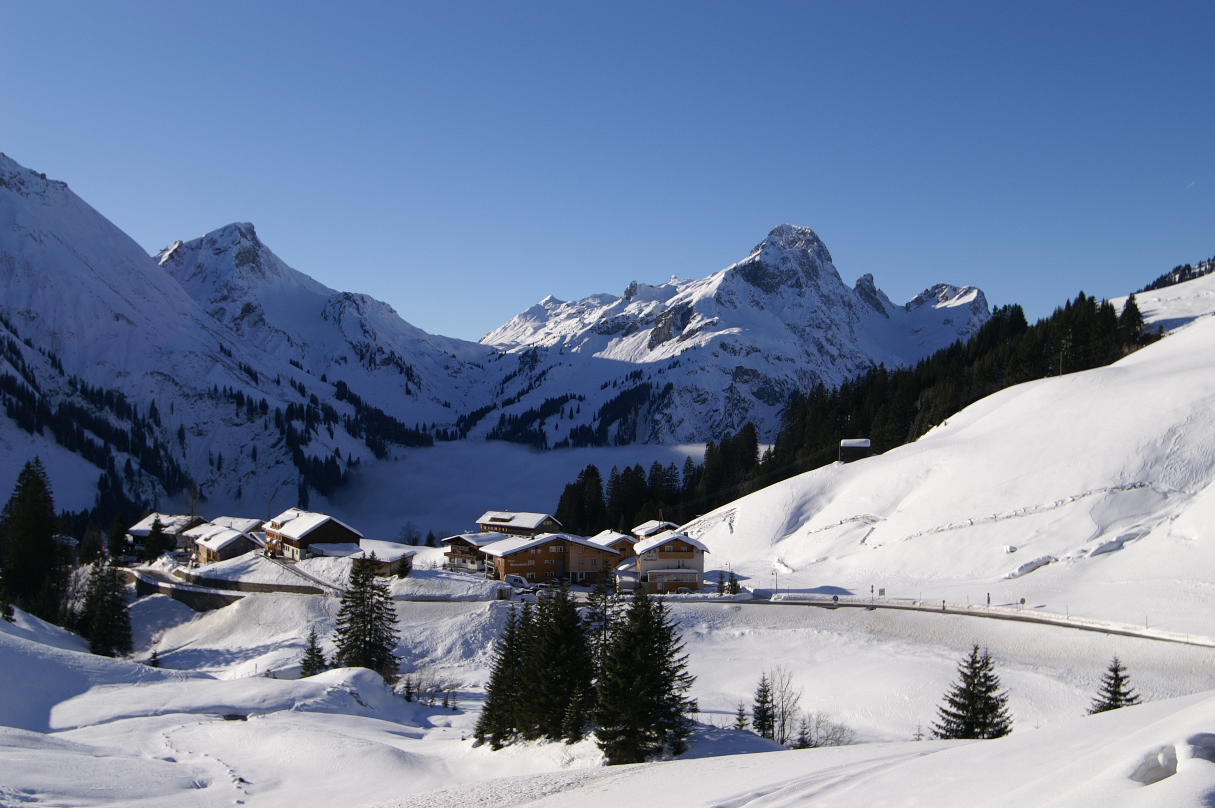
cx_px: 608
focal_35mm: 39
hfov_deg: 49.6
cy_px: 404
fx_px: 1315
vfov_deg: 34.1
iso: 100
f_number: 6.7
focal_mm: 26
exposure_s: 1/1000
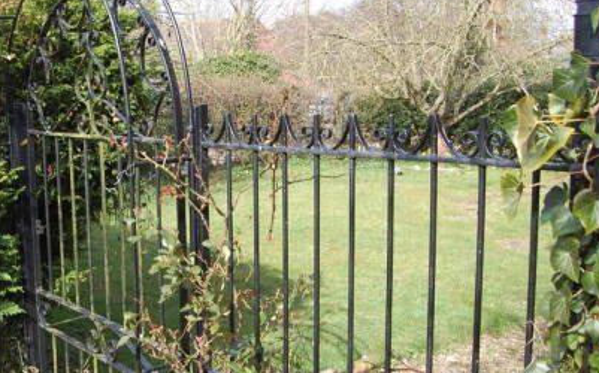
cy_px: 197
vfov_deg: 28.5
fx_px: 734
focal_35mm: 45
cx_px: 142
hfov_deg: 42.8
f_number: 6.3
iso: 200
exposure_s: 1/160
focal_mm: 18
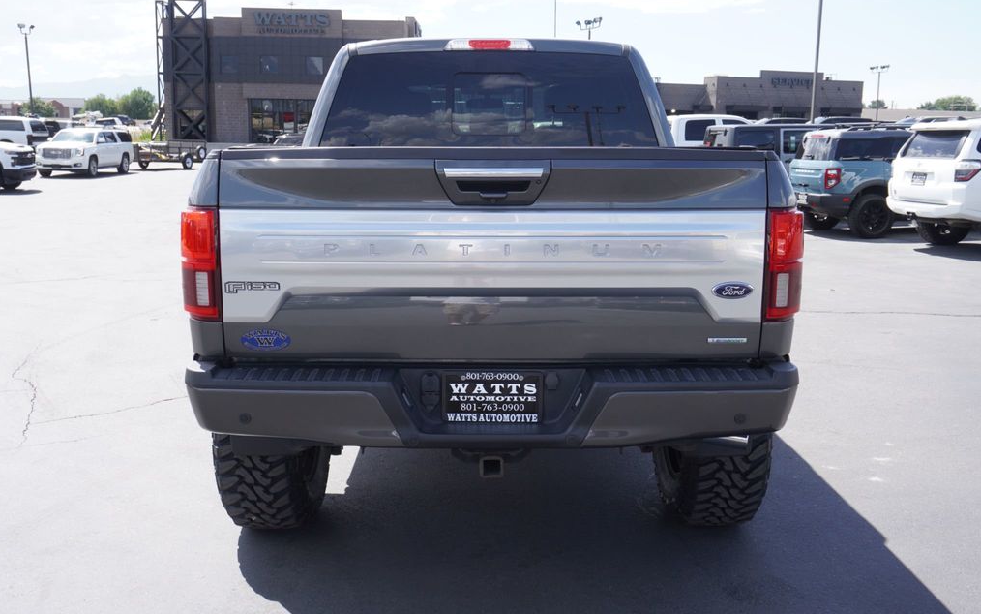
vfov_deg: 35.8
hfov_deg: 54.6
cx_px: 487
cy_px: 294
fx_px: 950
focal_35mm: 36
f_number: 6.3
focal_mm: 23
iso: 100
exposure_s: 1/160
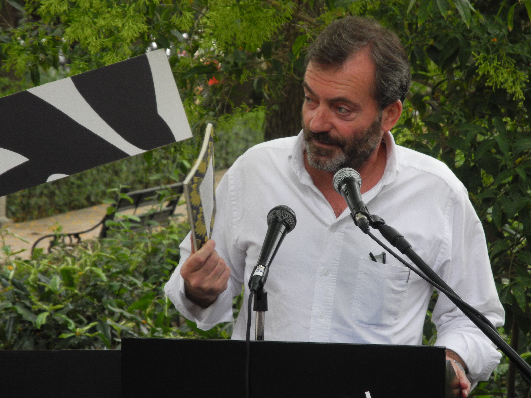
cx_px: 266
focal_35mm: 200
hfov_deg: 9.9
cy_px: 199
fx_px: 3068
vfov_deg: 7.4
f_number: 5.6
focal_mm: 42.6
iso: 400
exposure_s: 1/74.7
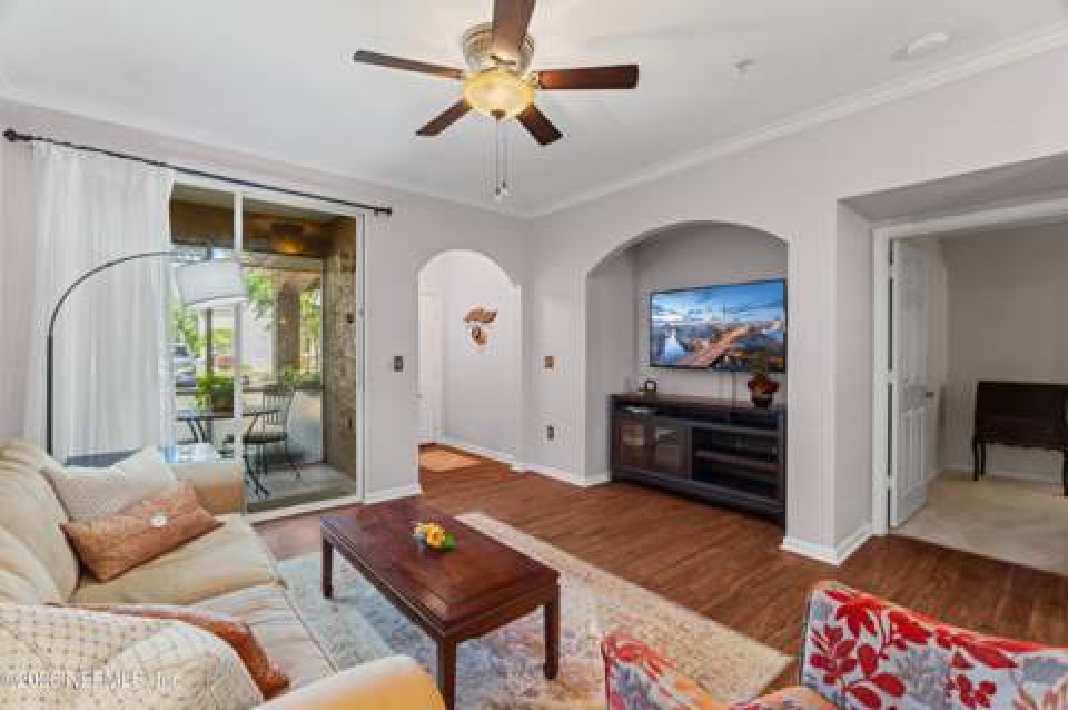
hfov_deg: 96.8
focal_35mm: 16
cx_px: 534
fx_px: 474
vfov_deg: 73.6
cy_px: 355
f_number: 9
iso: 250
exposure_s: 2
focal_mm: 16
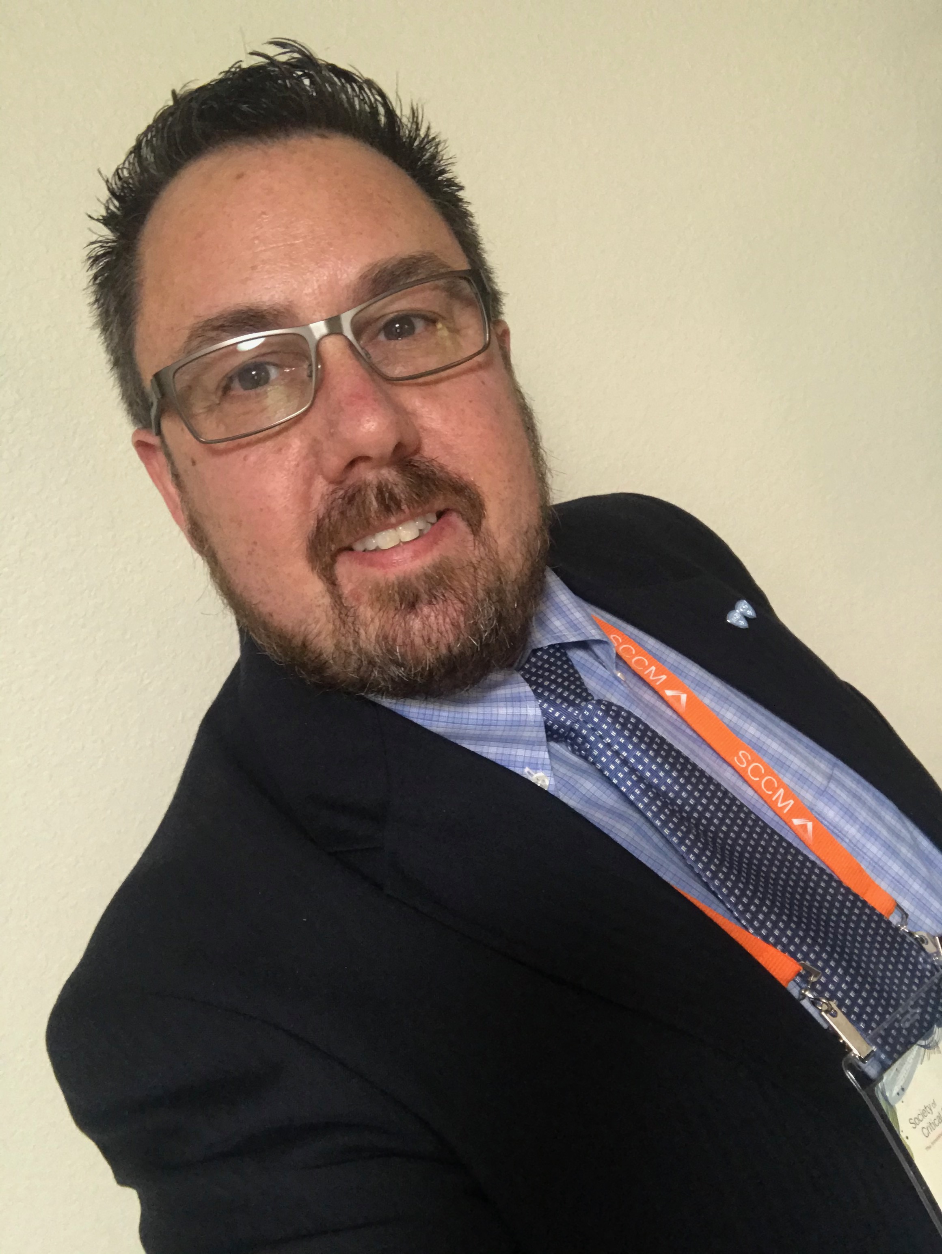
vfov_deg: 56.8
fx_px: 1160
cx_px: 471
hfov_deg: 44.2
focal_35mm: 32
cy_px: 627
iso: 160
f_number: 2.2
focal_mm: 2.87
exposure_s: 1/20
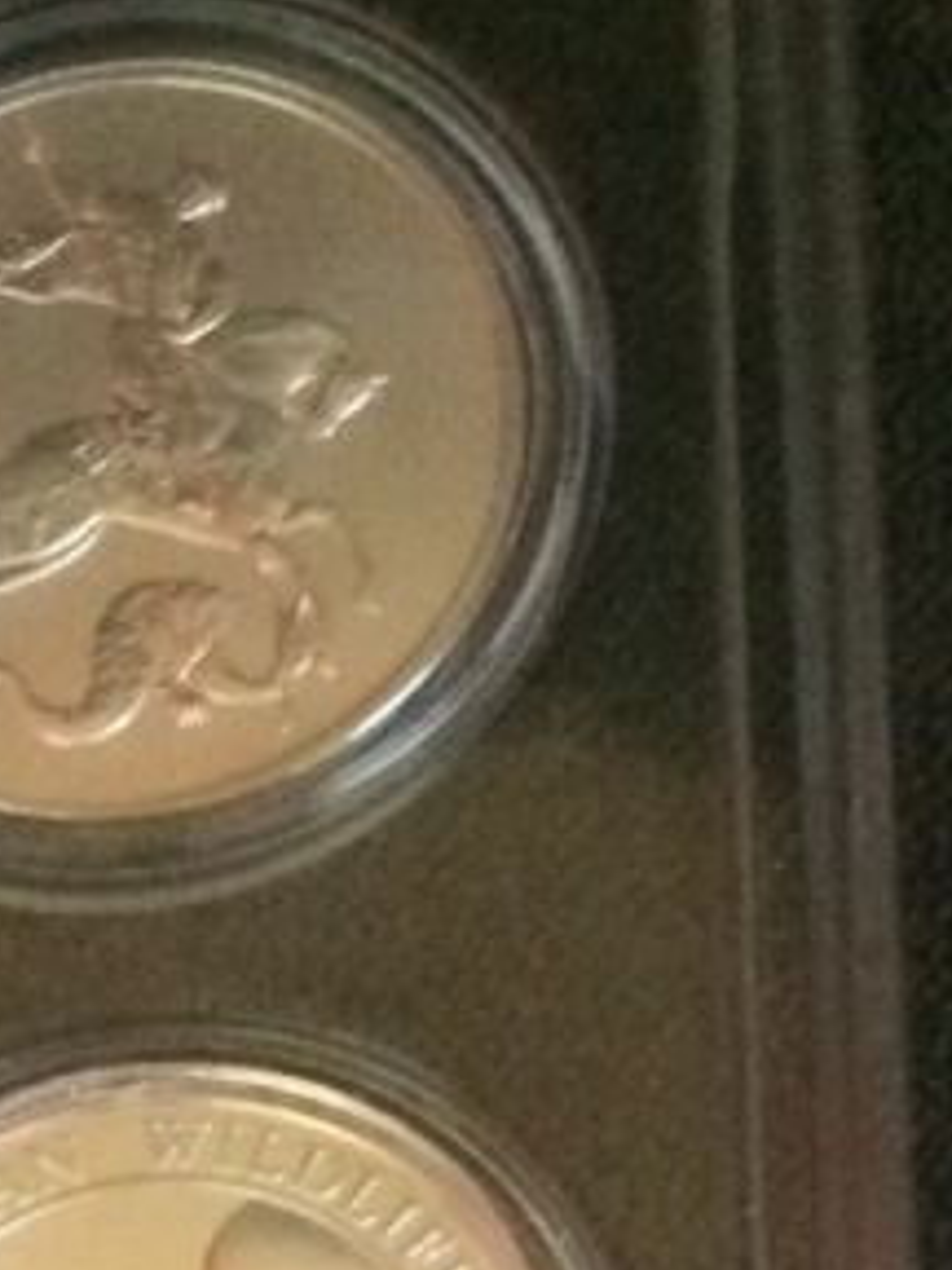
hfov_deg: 10.0
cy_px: 2749
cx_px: -1146
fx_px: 4914
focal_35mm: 134
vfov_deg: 12.5
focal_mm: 4.15
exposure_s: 1/15
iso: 320
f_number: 2.2
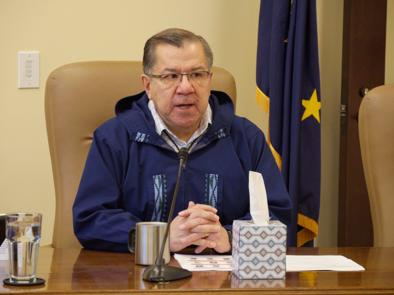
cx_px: 197
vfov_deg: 8.4
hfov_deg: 11.2
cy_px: 148
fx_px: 2003
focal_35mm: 176
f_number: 5.4
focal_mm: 88
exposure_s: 1/50
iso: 1600
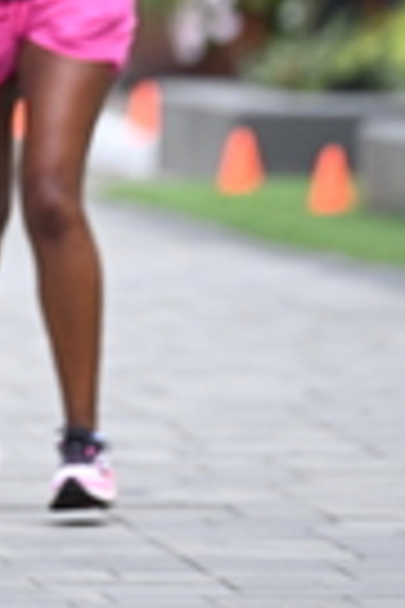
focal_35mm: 813
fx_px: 13718
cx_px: -259
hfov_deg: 1.7
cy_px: -261
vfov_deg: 2.5
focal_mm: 200
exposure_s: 1/2000
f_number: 2.8
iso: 640
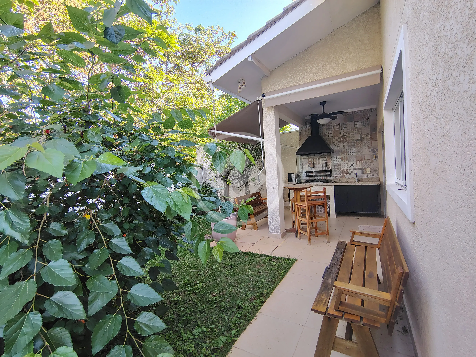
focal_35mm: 16
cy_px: 178
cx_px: 238
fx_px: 220
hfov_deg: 94.5
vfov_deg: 78.1
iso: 222
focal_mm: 2.13
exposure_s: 1/120
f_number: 2.2
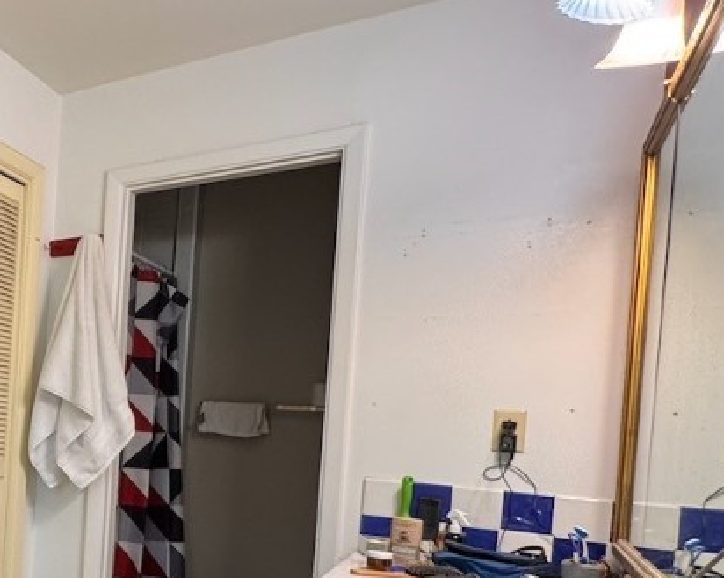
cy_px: 429
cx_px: -86
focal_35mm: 34
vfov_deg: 42.1
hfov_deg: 41.3
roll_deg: -3.4
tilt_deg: -1.8
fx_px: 728
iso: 200
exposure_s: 1/60
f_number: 2.2
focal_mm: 2.22
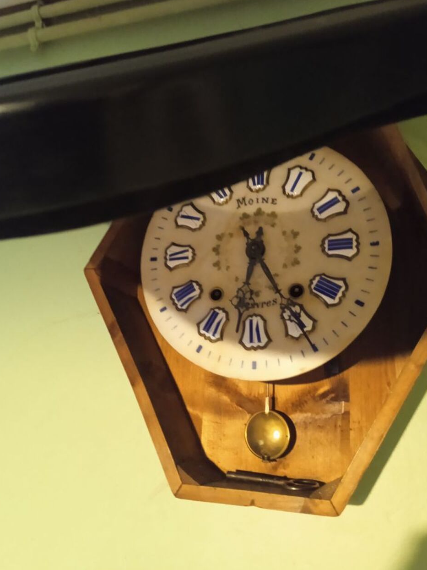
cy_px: 285
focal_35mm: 30
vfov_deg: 60.0
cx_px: 208
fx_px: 493
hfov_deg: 46.8
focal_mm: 3.43
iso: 2464
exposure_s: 1/14.3
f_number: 2.2
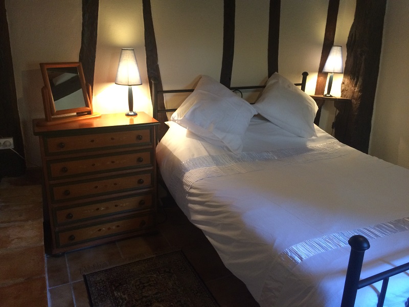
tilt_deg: -18.8
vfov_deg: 48.2
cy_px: 154
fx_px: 343
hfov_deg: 61.7
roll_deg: -1.0
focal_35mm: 29
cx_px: 204
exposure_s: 1/33
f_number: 2.2
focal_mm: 4.15
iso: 250
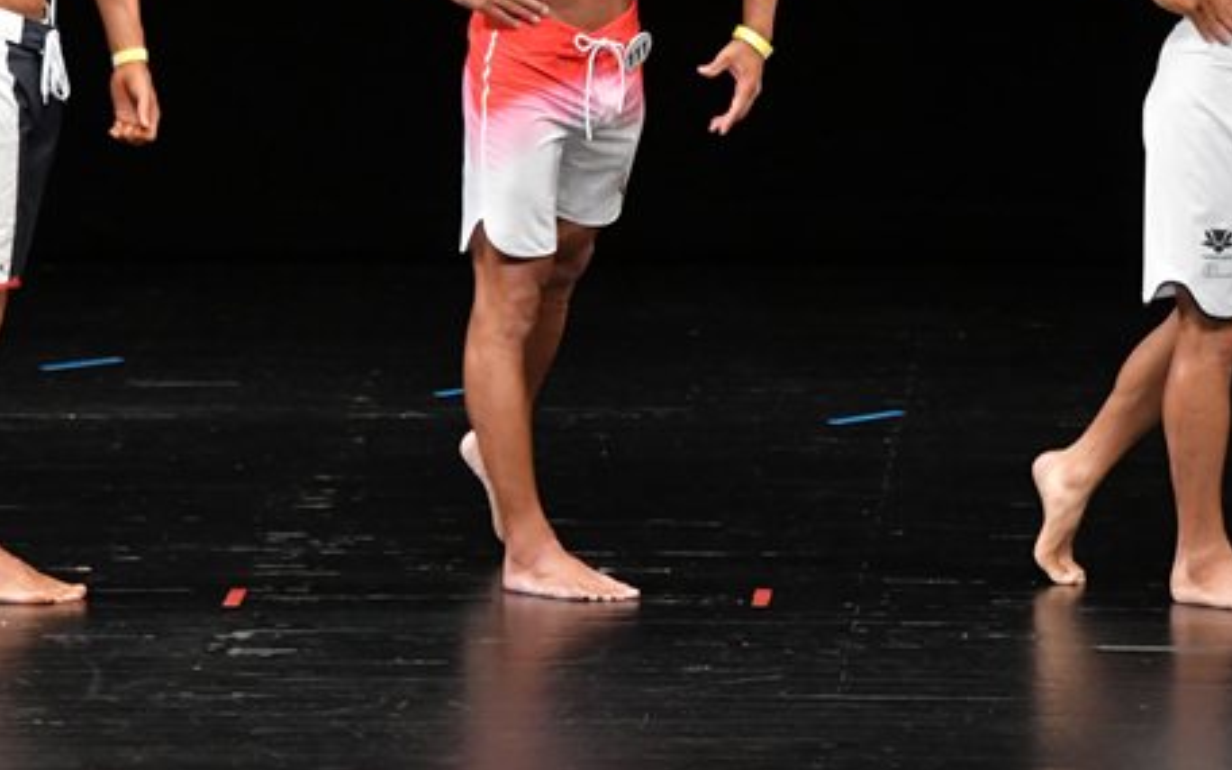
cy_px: 92
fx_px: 13968
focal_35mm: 416
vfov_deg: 3.2
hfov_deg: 5.1
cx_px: 696
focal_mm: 160
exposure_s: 1/400
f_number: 5.6
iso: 3200
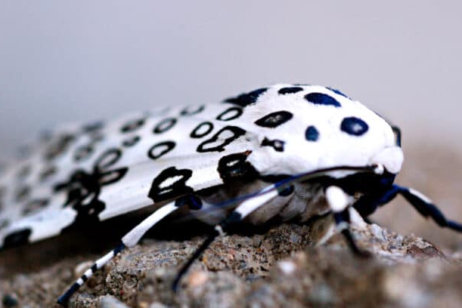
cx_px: 209
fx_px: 1451
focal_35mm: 113
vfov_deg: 12.1
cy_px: 169
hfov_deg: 18.1
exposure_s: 1/1000
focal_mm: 60
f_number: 8
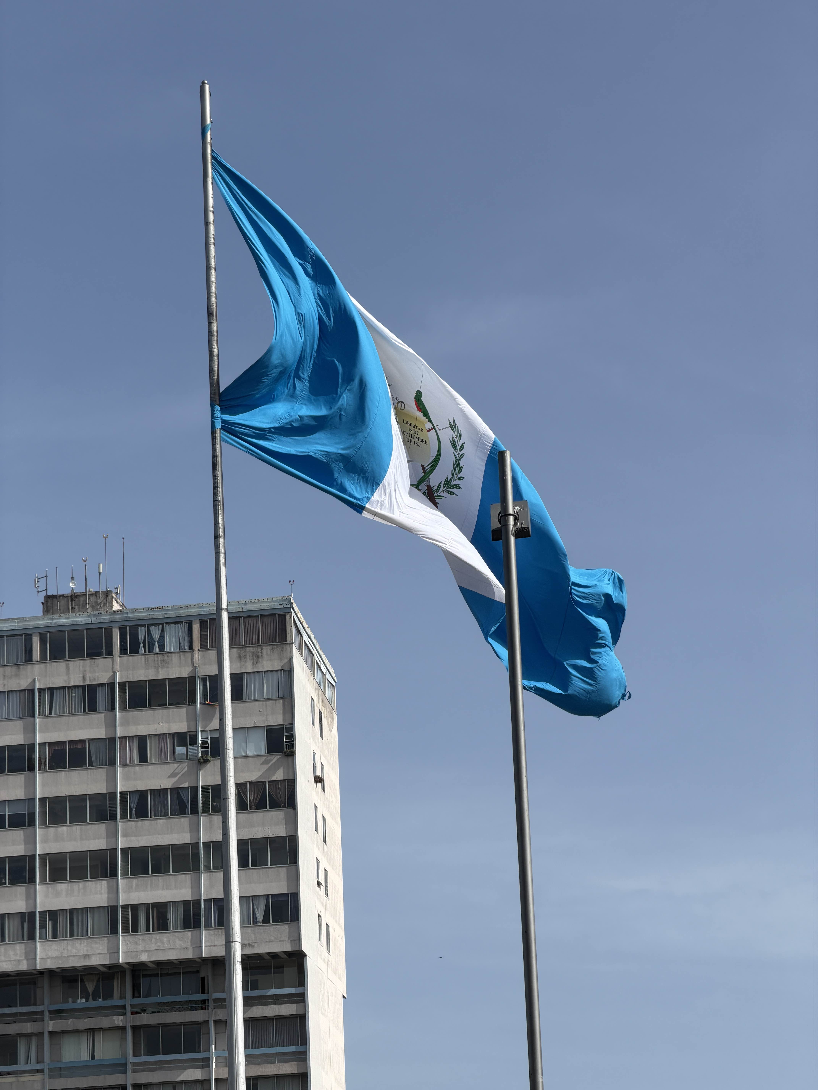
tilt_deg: +16.5
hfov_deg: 14.8
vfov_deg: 19.6
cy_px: 545
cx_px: 409
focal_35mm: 100
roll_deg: +2.3
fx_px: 3151
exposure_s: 1/717
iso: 20
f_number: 2.8
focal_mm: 16.89
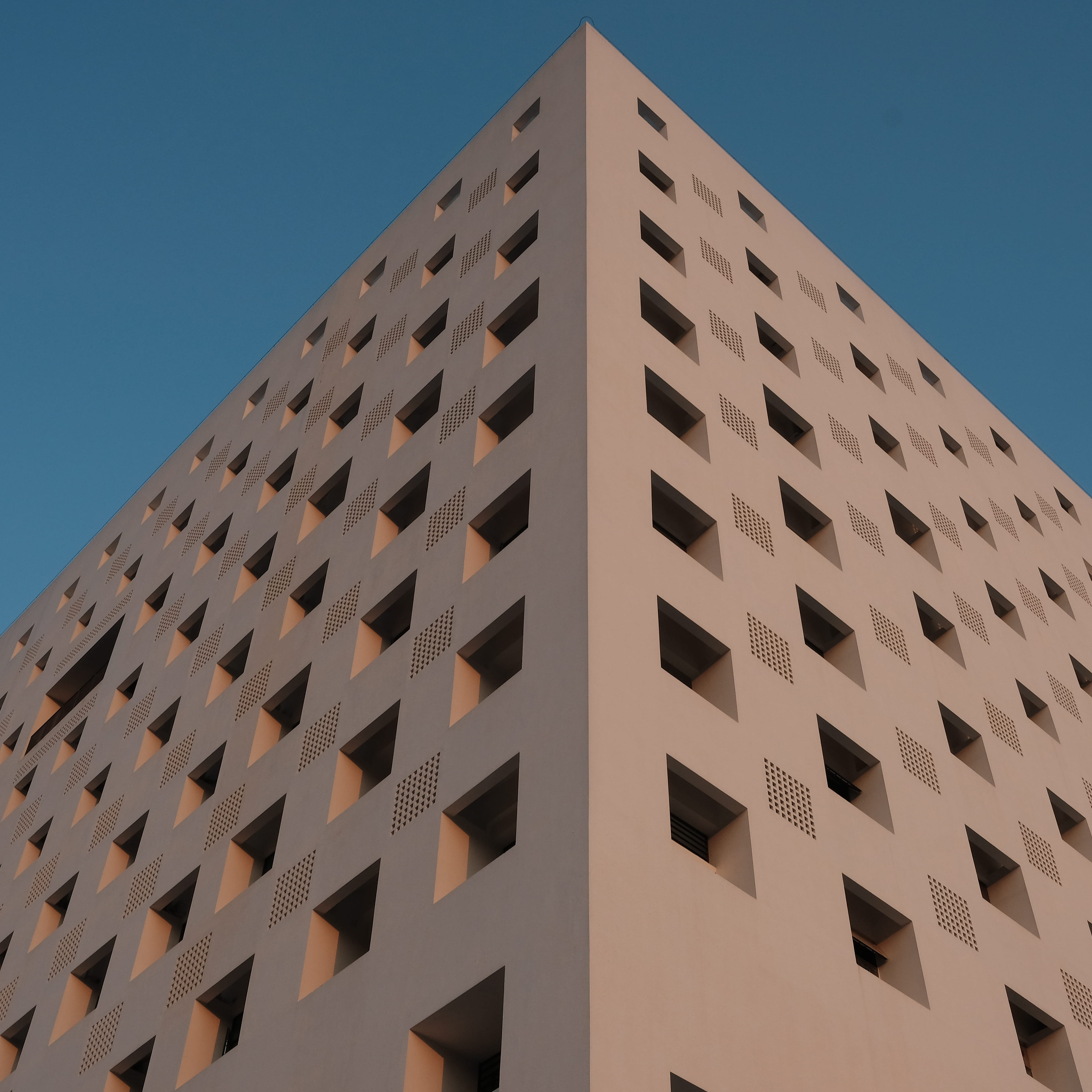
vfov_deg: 37.6
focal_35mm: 45
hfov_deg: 37.5
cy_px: 545
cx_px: 591
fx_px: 1606
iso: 500
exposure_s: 1/125
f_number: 16
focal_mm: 23
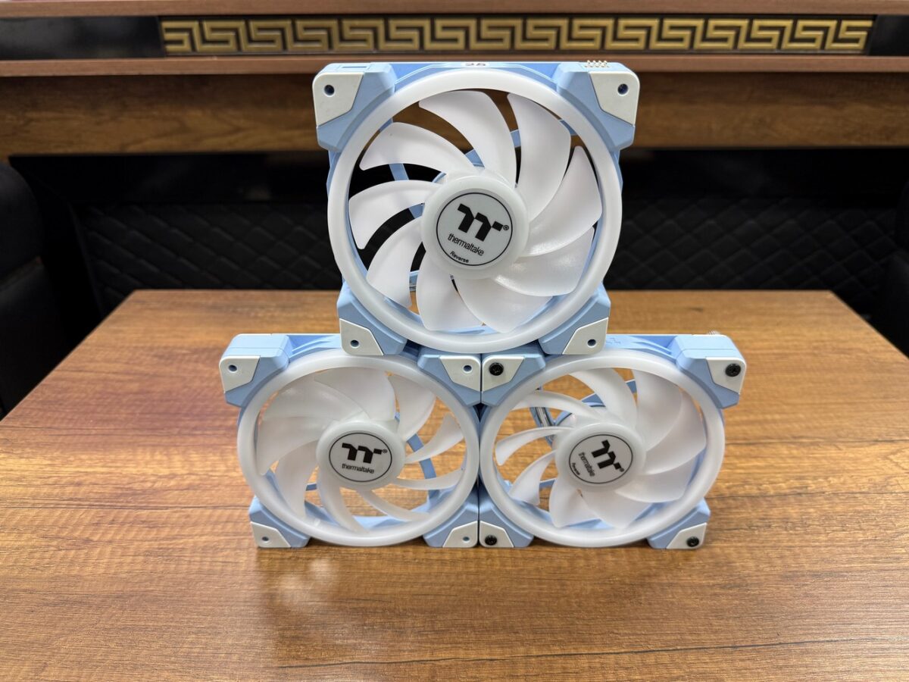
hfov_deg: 71.6
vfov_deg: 56.8
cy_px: 341
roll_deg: +0.2
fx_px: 630
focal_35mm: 24
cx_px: 454
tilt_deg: -27.4
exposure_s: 1/50
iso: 125
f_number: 1.78
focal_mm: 6.76
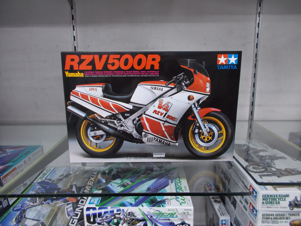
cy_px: 113
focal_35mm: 26
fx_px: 226
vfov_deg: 53.1
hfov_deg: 67.3
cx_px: 150
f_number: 3.2
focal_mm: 4.6
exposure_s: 1/25
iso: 160
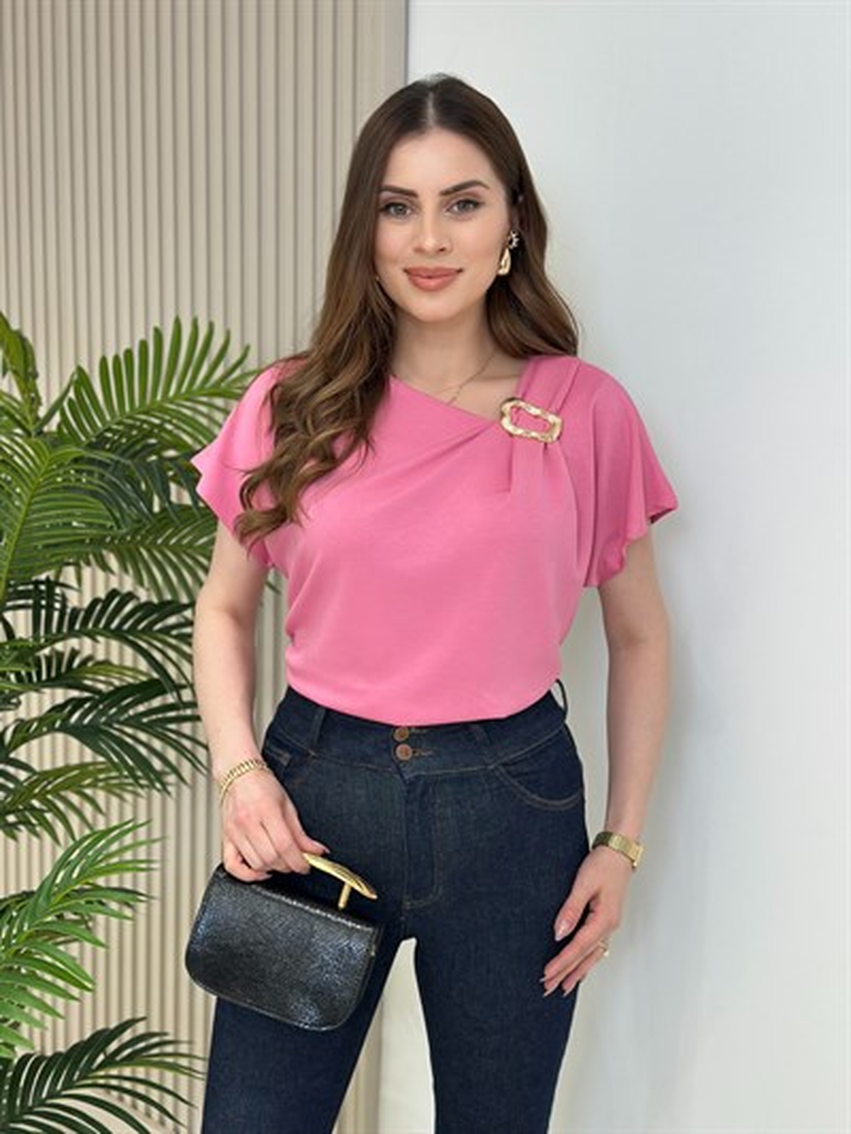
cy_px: 567
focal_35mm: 48
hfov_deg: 30.3
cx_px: 426
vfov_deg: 39.6
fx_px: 1573
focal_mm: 6.86
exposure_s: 1/131
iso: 80
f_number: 1.78
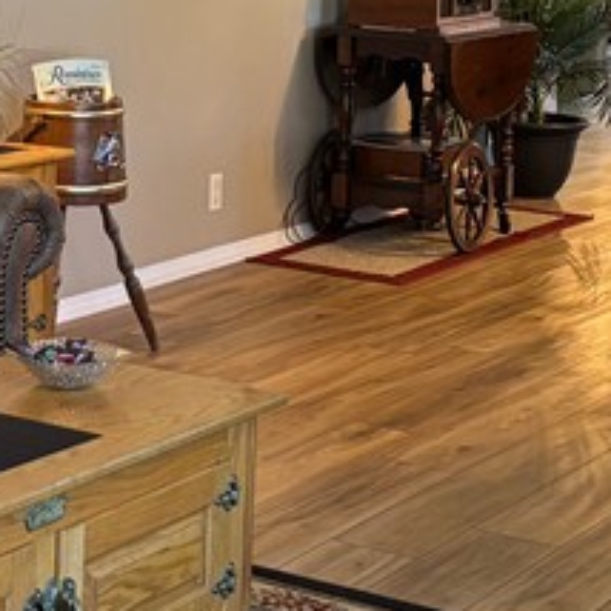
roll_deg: -1.4
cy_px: 86
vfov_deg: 15.7
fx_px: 2197
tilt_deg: -6.6
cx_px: 211
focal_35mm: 110
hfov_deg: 15.8
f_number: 1.6
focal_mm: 5.96
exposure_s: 1/60
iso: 250
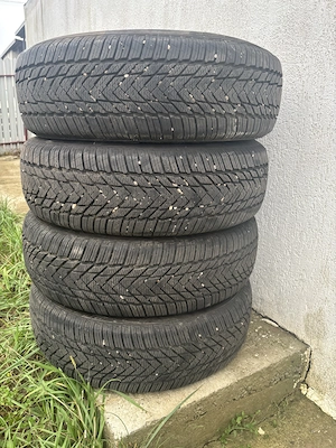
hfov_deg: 53.1
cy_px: 224
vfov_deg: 67.3
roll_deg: -4.6
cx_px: 168
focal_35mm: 26
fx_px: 336
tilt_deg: -13.9
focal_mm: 5.96
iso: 125
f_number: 1.6
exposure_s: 1/88
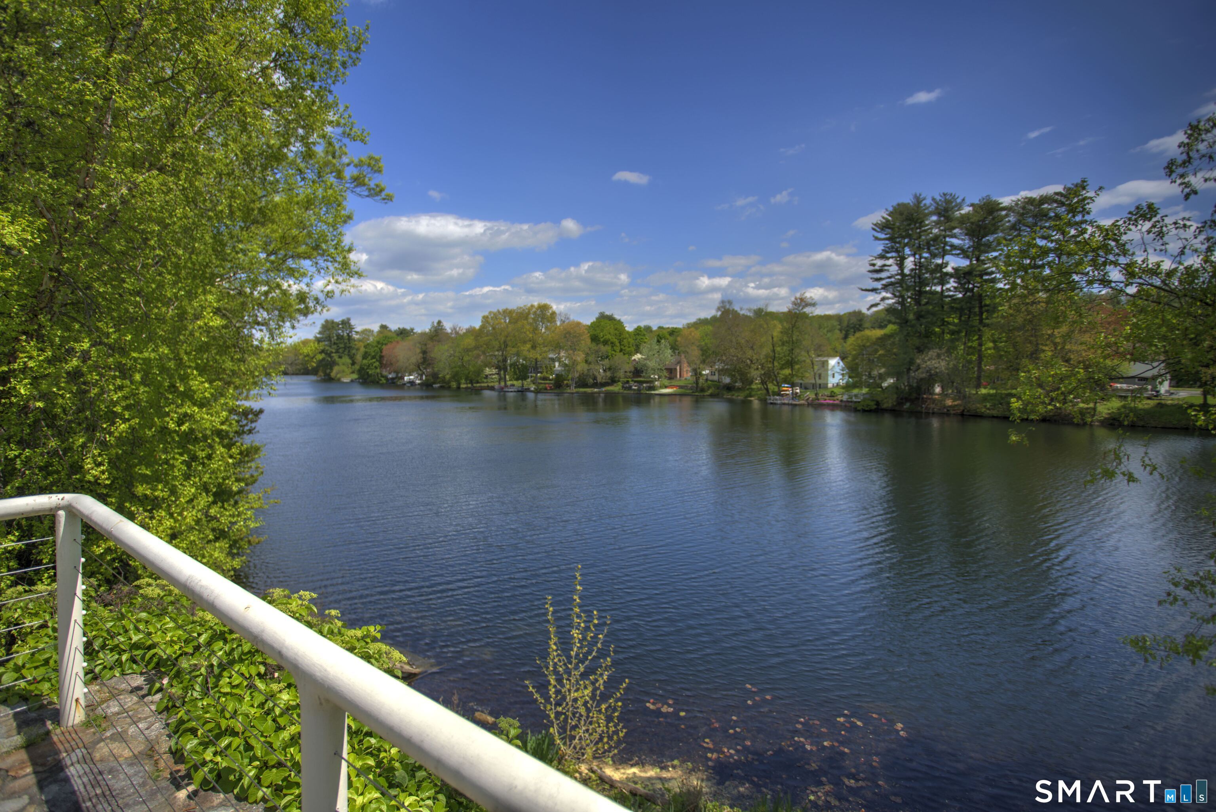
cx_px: 608
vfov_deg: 33.4
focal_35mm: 40
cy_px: 406
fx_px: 1351
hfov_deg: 48.4
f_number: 4.5
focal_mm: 40
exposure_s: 1/800
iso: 200
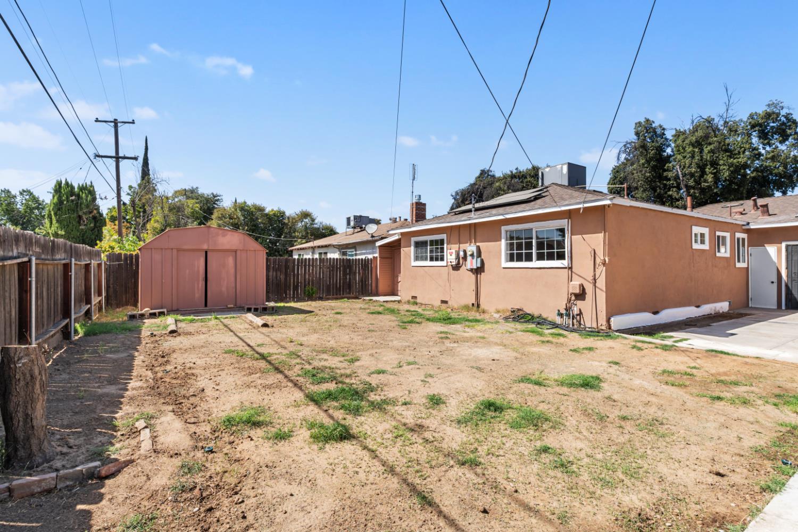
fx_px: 366
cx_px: 399
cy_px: 266
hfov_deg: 95.0
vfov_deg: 72.1
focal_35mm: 16
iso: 200
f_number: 6.3
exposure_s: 1/1000
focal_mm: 11
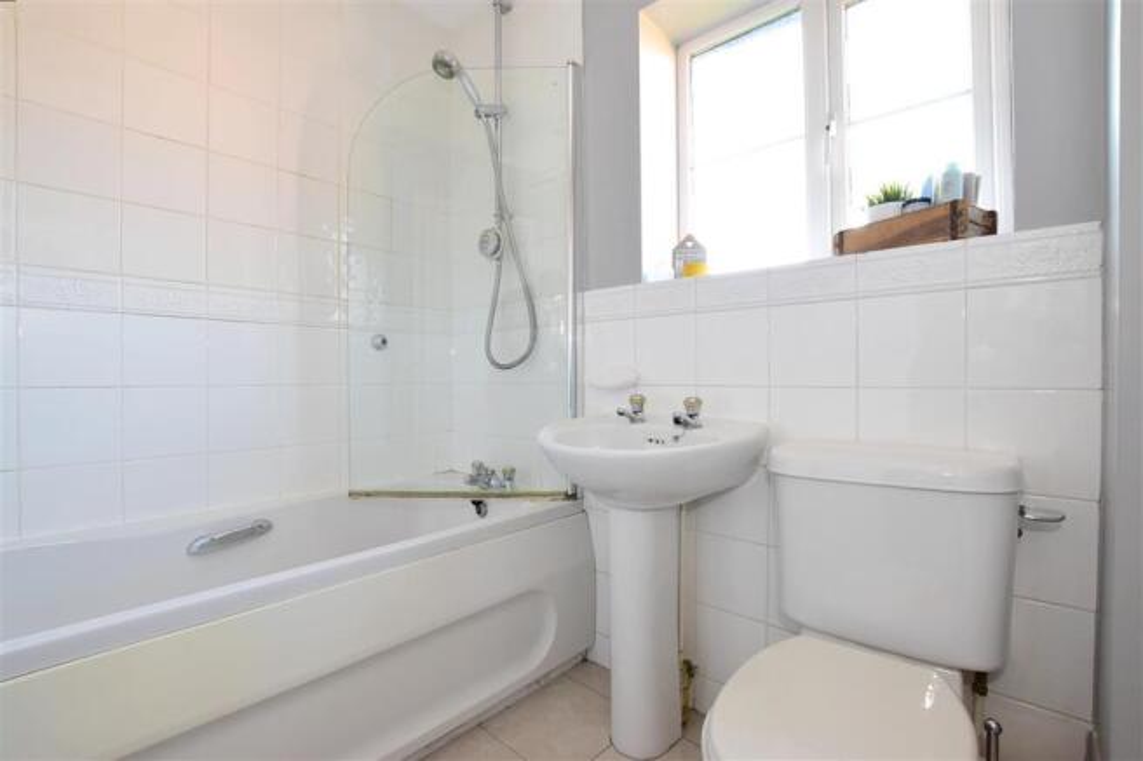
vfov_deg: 77.3
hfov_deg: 100.4
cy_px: 380
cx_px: 572
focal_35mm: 15
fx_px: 476
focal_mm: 10
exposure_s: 1/8
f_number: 11
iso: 400
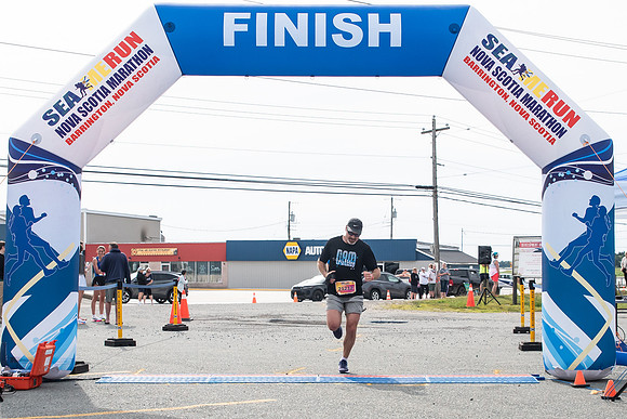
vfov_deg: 22.4
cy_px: 279
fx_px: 1054
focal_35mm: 61
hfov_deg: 33.1
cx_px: 349
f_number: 4
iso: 800
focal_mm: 32
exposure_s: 1/3200
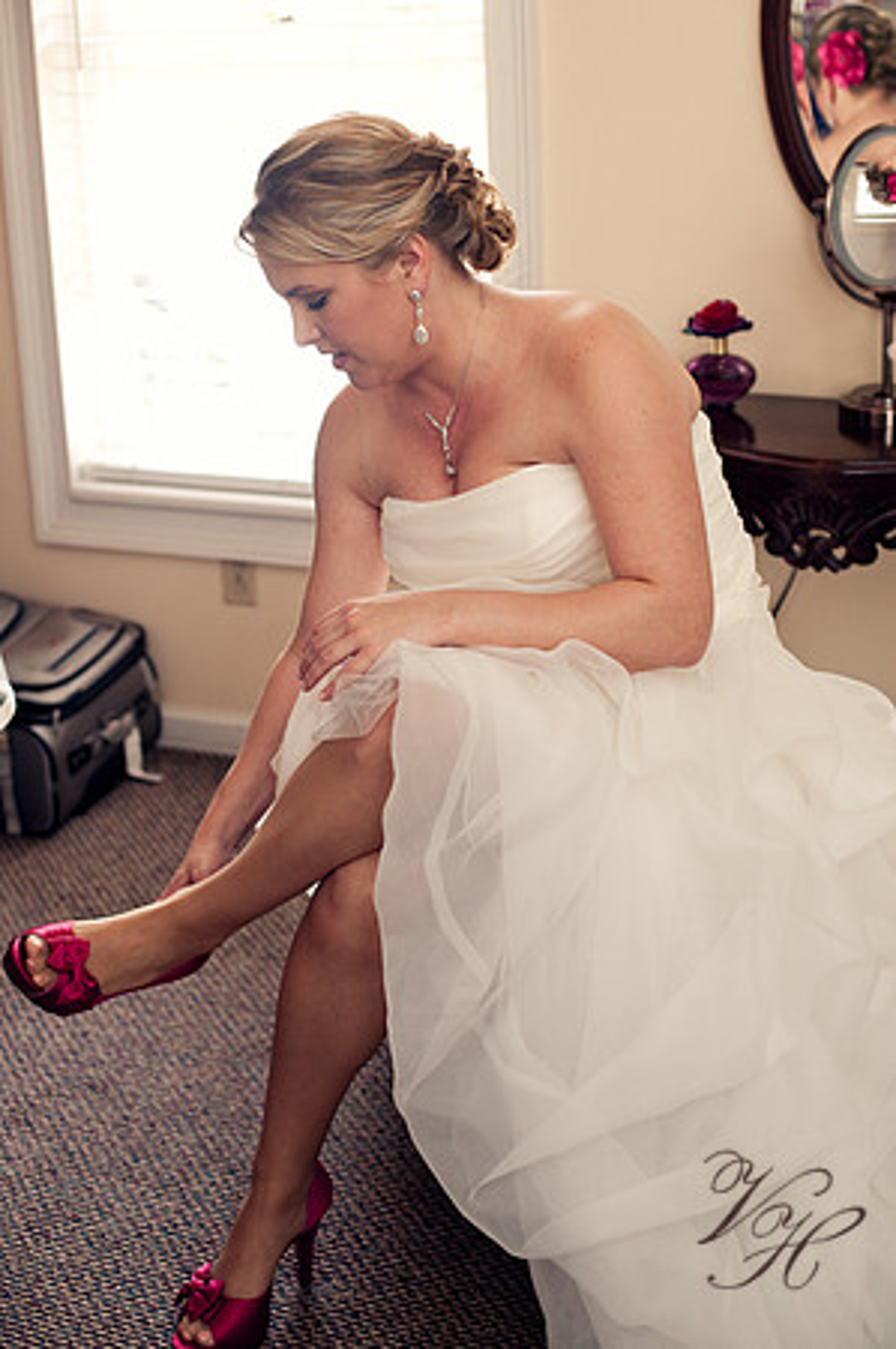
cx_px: 448
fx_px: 1871
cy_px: 674
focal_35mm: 50
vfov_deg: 39.6
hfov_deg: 26.9
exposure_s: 1/250
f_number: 3.2
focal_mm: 50
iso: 400
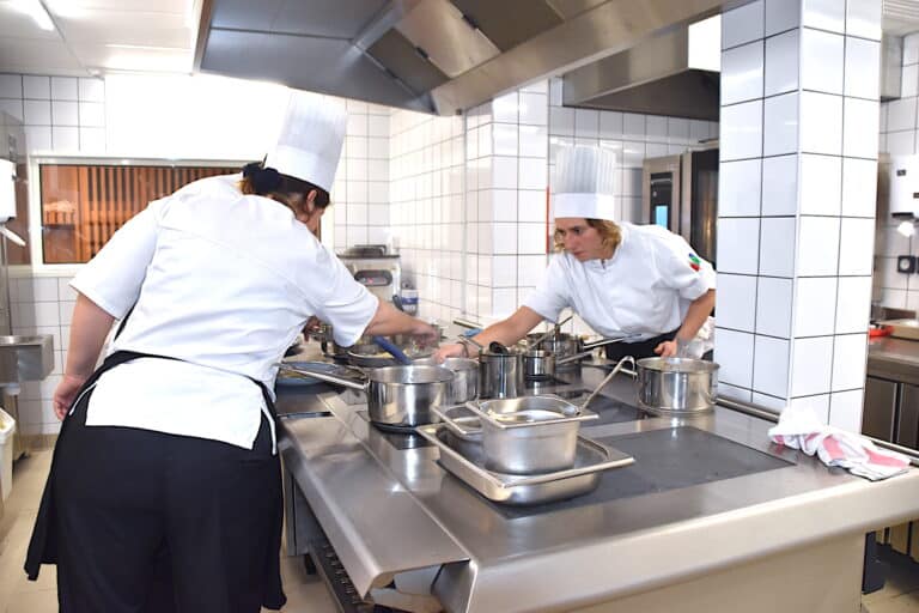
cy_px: 306
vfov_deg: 47.9
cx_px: 460
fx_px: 689
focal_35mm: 27
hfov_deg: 67.4
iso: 800
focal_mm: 18
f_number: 4
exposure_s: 1/200
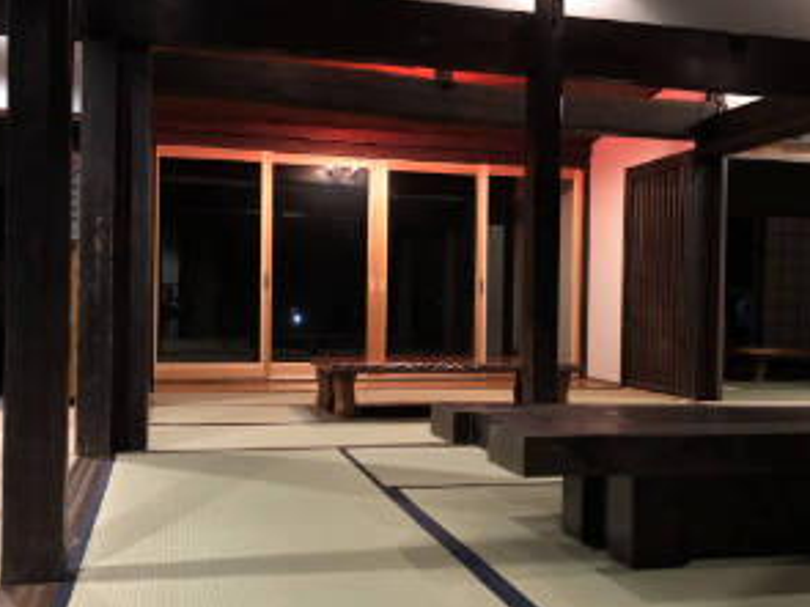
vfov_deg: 37.7
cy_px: 321
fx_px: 889
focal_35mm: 38
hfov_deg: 48.8
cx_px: 464
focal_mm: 4
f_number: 1.8
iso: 125
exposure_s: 1/4
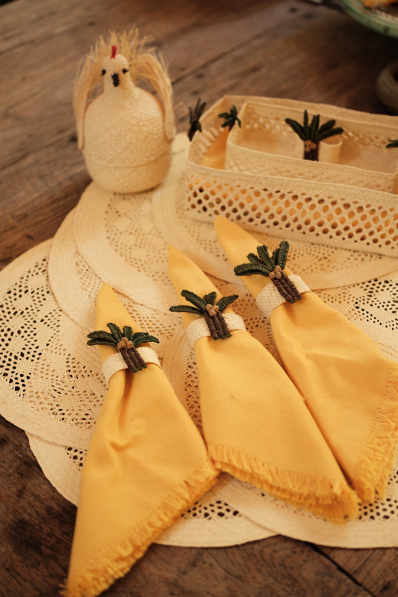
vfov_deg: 37.5
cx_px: 199
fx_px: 879
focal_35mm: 53
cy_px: 298
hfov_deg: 25.5
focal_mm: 35
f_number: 1.7
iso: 1250
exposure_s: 1/640
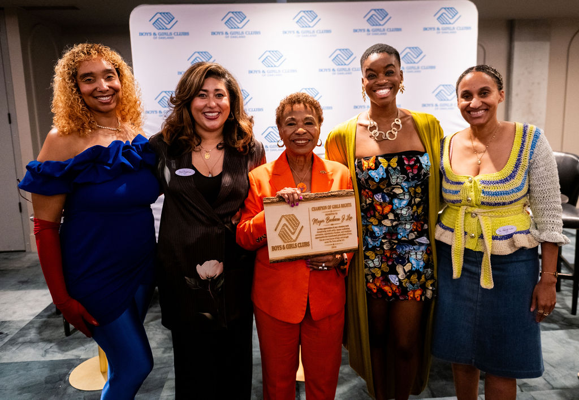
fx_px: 432
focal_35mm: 27
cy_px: 184
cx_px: 288
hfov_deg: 67.6
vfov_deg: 49.6
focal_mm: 24
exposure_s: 1/100
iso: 2500
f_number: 2.8
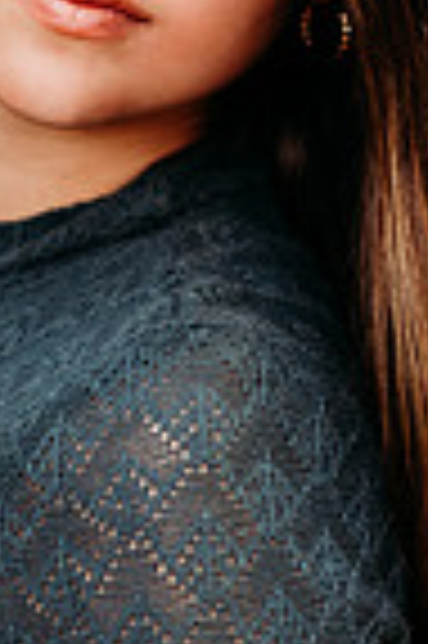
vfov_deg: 7.7
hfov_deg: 5.1
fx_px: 4791
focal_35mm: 268
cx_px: 117
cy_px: 180
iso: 400
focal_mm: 85
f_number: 2.2
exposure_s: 1/320
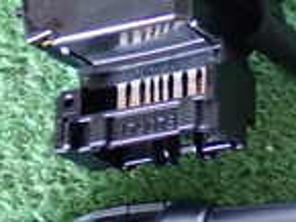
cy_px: 116
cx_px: 441
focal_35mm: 207
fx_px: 1772
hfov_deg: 9.3
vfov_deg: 7.2
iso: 800
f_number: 3.2
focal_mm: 9.01
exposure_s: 1/25
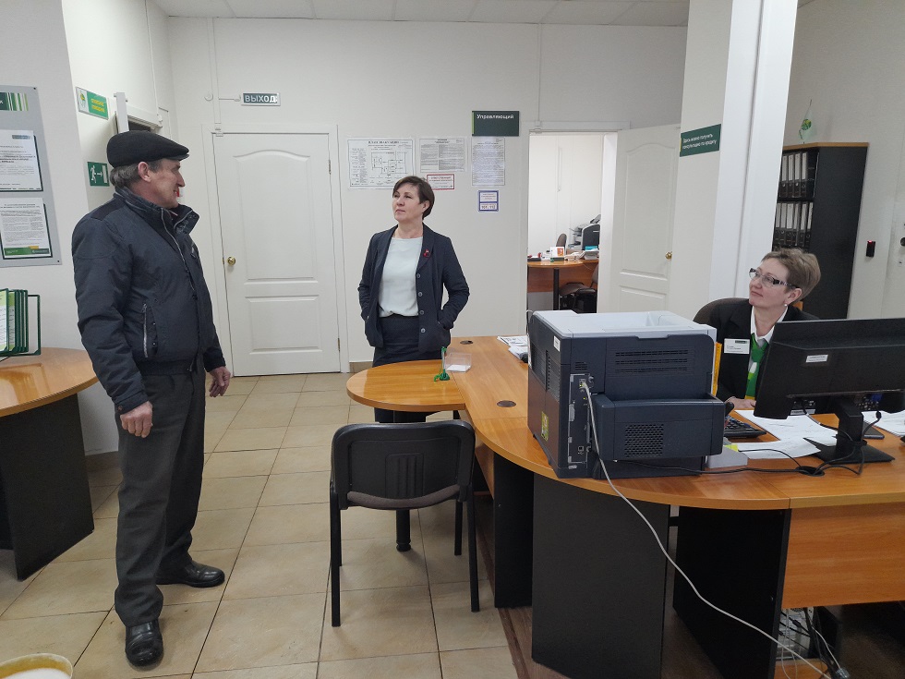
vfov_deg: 54.9
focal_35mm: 25
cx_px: 452
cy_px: 340
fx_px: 654
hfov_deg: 69.4
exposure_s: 1/50
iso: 125
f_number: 2
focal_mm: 4.6
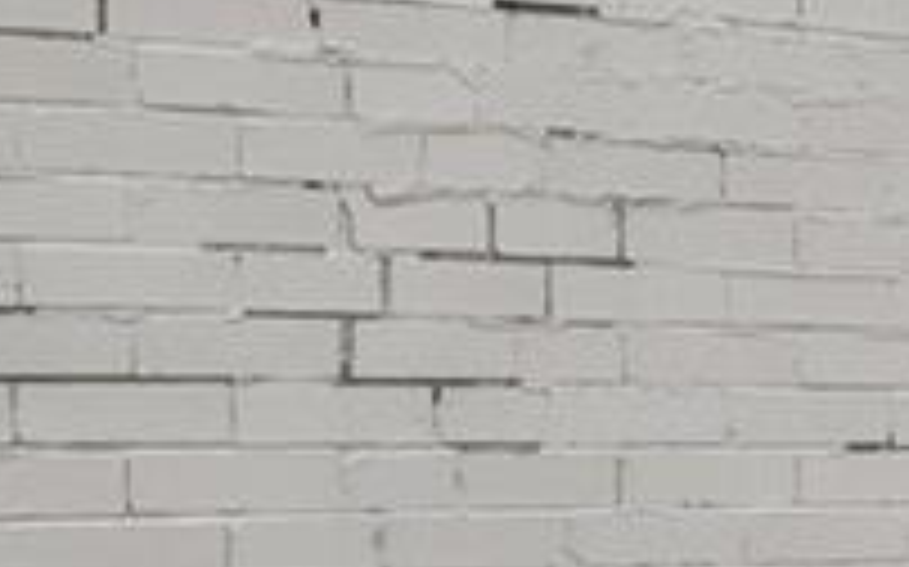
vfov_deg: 9.8
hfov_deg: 12.2
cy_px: 482
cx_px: 2232
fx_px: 3294
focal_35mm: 133
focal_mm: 11
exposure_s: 1/750
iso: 100
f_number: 8
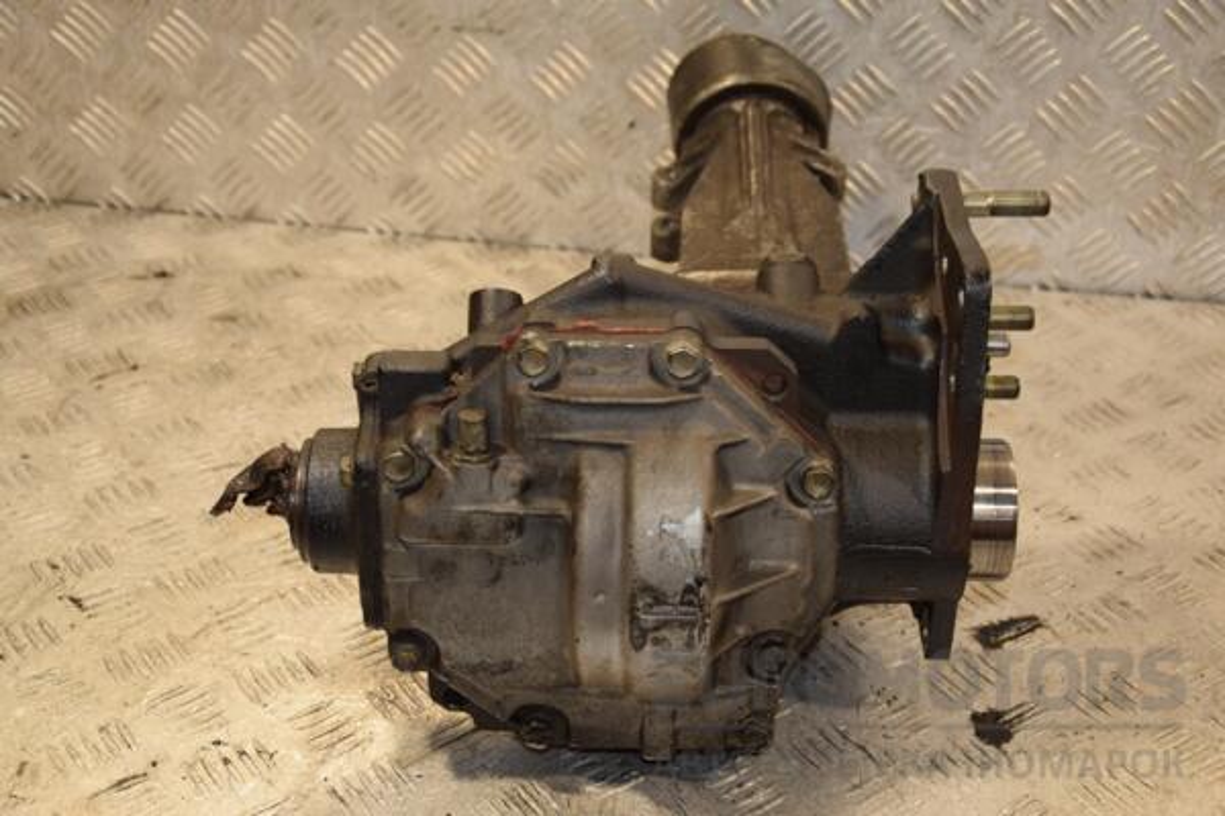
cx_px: 612
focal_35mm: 60
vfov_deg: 22.6
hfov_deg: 33.4
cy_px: 408
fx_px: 2042
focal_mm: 40
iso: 800
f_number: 4.8
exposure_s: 1/160
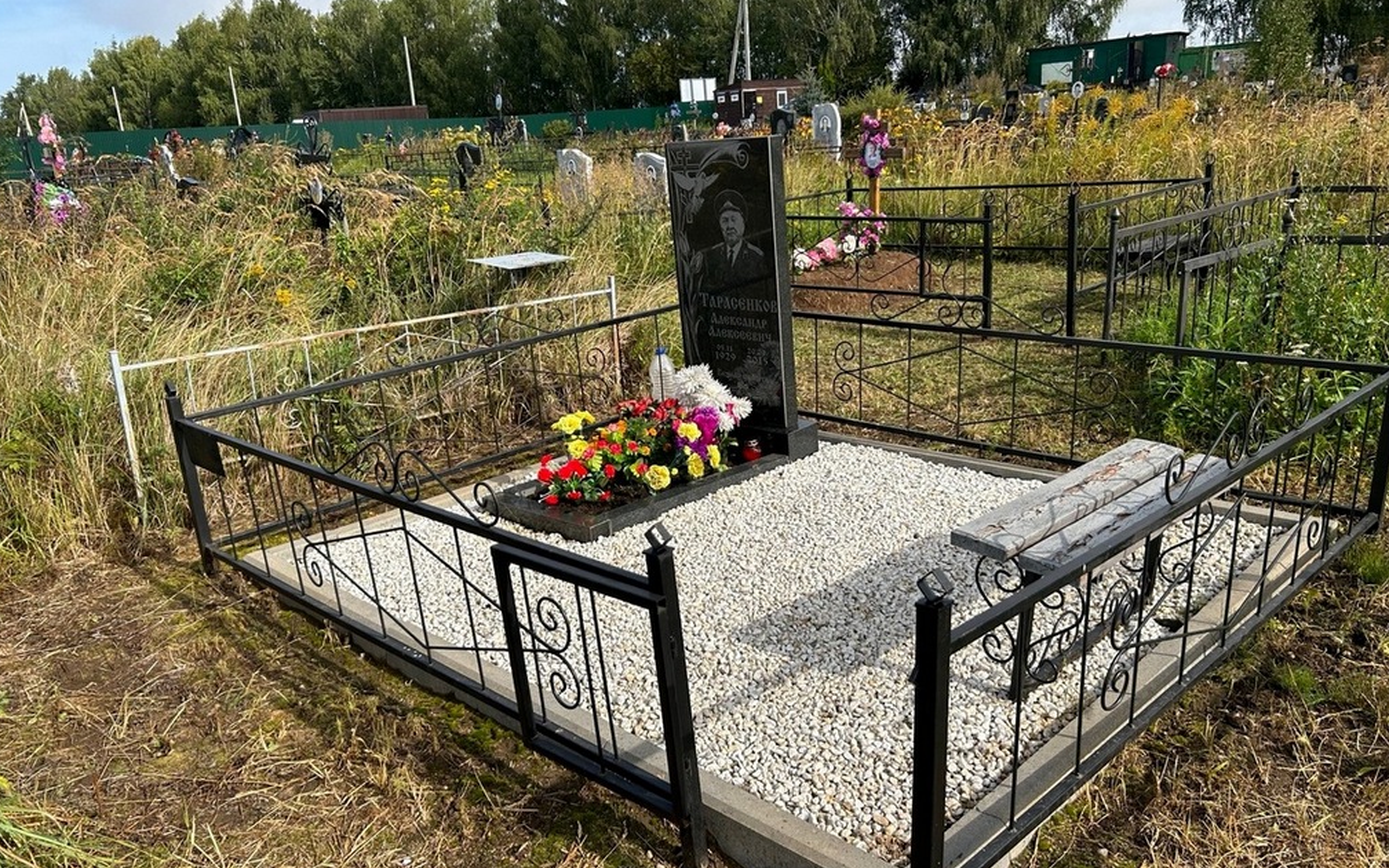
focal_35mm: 28
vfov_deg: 44.5
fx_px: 1060
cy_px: 460
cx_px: 688
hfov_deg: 66.5
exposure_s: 1/2994
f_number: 1.5
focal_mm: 5.7
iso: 50
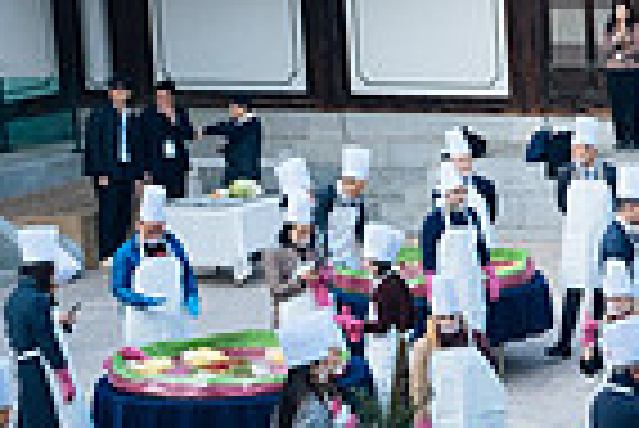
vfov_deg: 8.2
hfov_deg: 11.7
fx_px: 2967
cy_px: 385
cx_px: 1008
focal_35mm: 167
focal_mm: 27.4
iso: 800
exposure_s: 1/500
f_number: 3.2
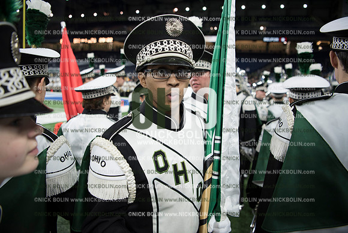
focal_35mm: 24
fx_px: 232
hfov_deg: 73.7
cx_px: 174
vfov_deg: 53.2
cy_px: 116
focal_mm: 24
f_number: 2.8
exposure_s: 1/800
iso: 1250
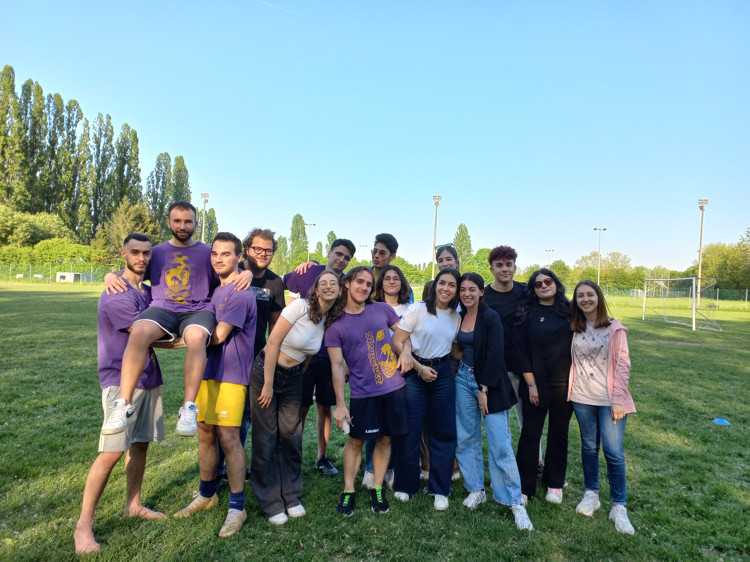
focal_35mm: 25
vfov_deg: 54.9
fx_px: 542
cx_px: 375
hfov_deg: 69.4
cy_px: 281
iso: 25
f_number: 1.8
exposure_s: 1/201
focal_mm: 4.6
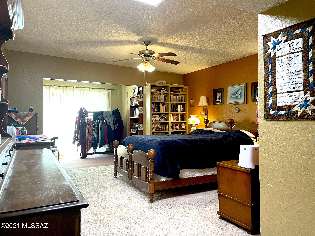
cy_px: 118
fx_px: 237
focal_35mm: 26
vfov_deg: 53.1
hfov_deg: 67.3
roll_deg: +0.3
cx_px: 158
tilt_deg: +0.1
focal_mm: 4.2
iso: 125
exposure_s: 1/60
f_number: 1.6
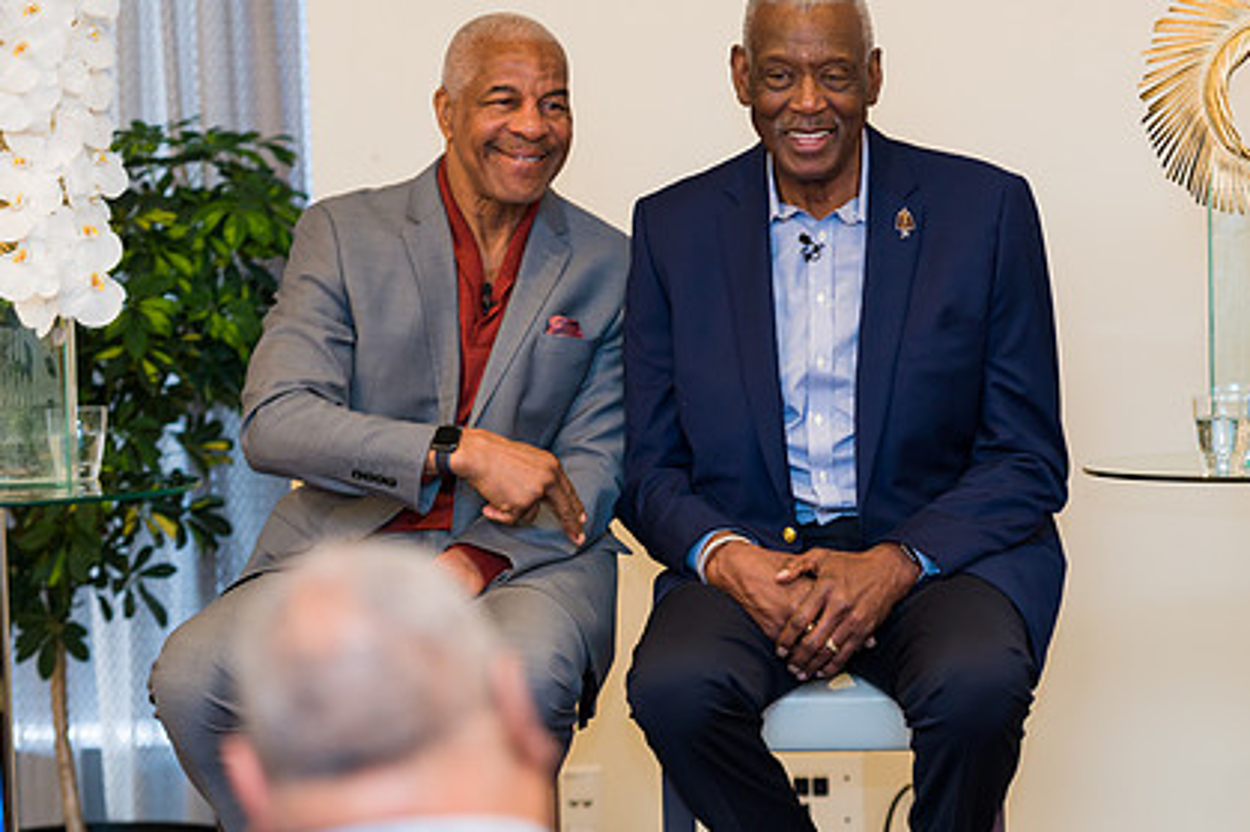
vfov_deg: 8.1
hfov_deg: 12.2
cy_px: 385
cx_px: 770
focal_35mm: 169
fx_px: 5865
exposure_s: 1/200
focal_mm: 122
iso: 800
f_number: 3.2
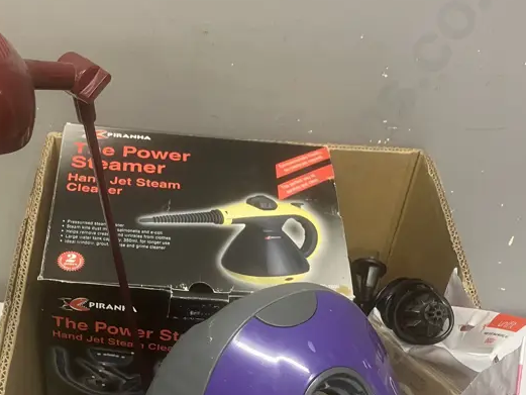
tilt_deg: -46.6
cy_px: 340
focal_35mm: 55
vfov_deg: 25.9
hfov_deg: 34.8
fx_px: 836
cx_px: 215
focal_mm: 3.99
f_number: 1.8
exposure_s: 1/50
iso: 125
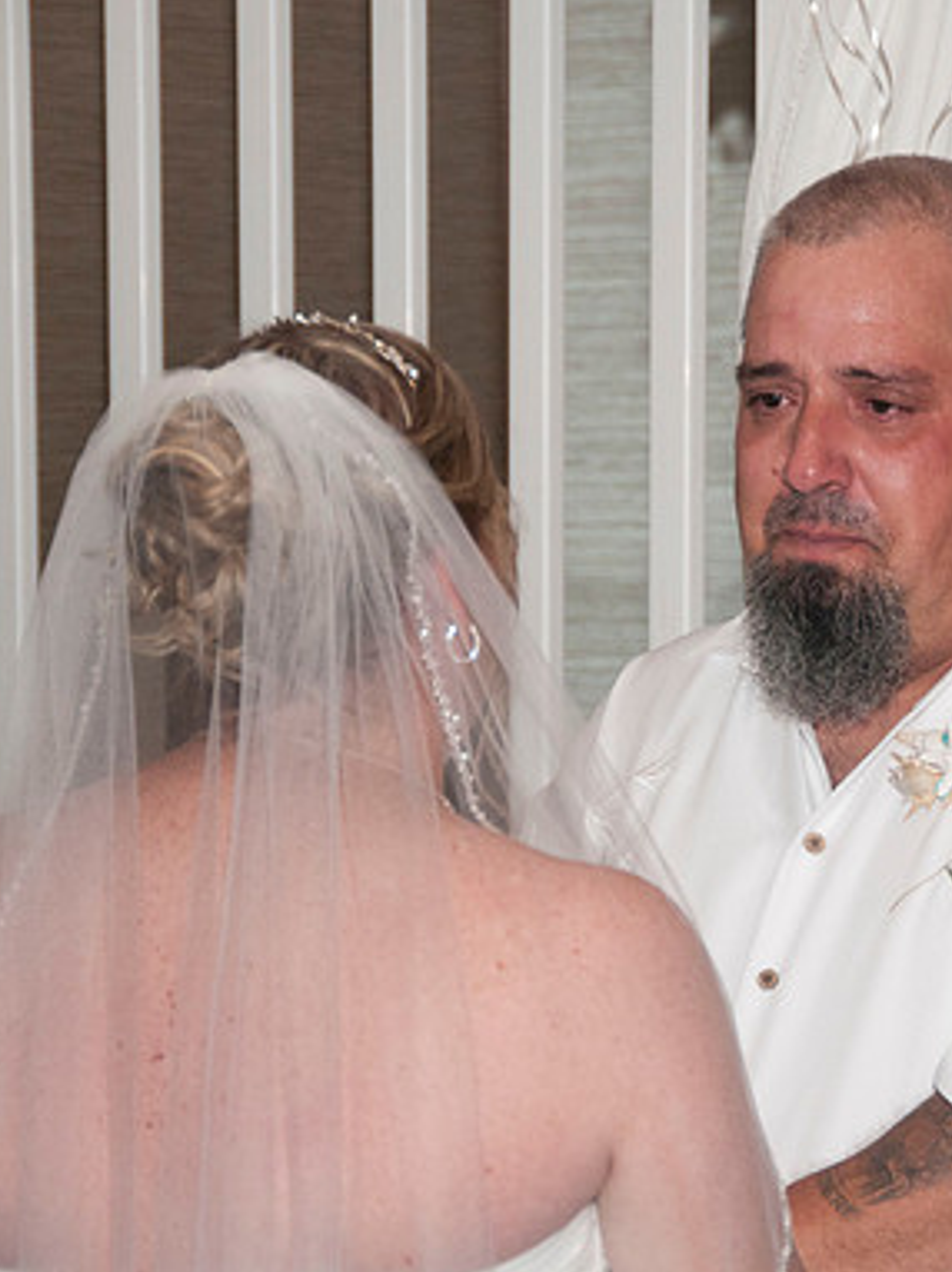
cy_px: 638
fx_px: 7636
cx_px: 699
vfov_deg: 9.5
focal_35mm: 208
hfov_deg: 7.1
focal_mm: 95
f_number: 5.6
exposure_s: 1/125
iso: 800
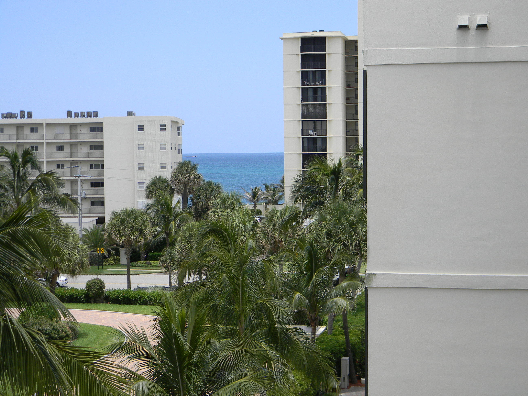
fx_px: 1022
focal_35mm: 67
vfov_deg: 21.9
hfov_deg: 29.0
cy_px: 198
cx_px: 264
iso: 80
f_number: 4.3
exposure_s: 1/508
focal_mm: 12.2
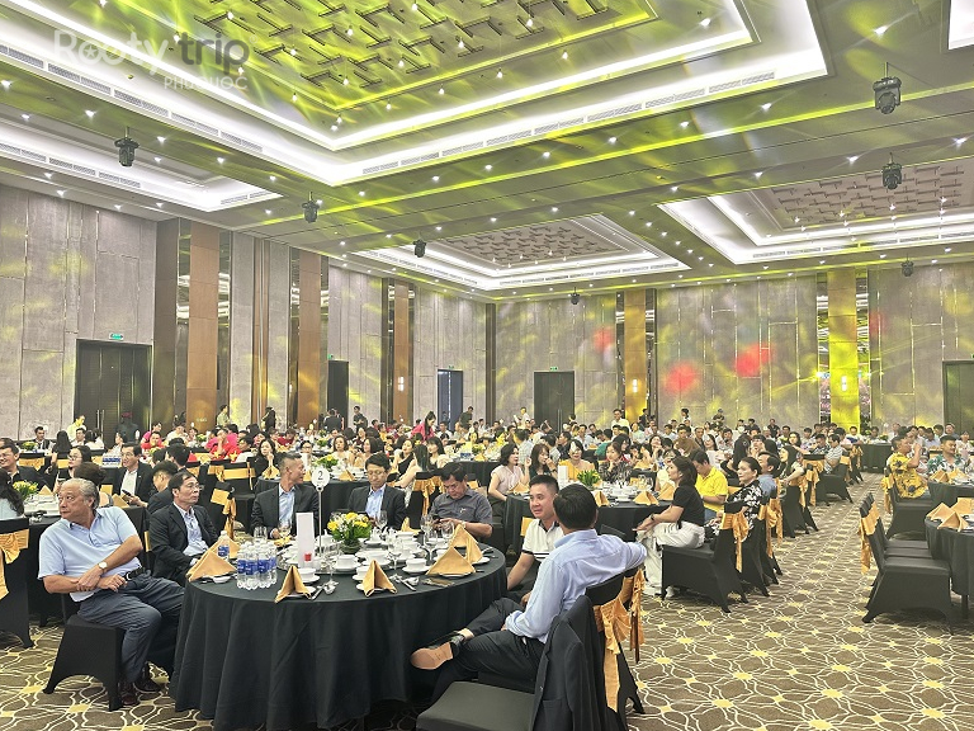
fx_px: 703
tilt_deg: +3.7
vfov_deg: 54.9
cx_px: 473
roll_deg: -0.7
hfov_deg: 69.4
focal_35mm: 25
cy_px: 362
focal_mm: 6.86
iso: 200
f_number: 1.78
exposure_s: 1/50
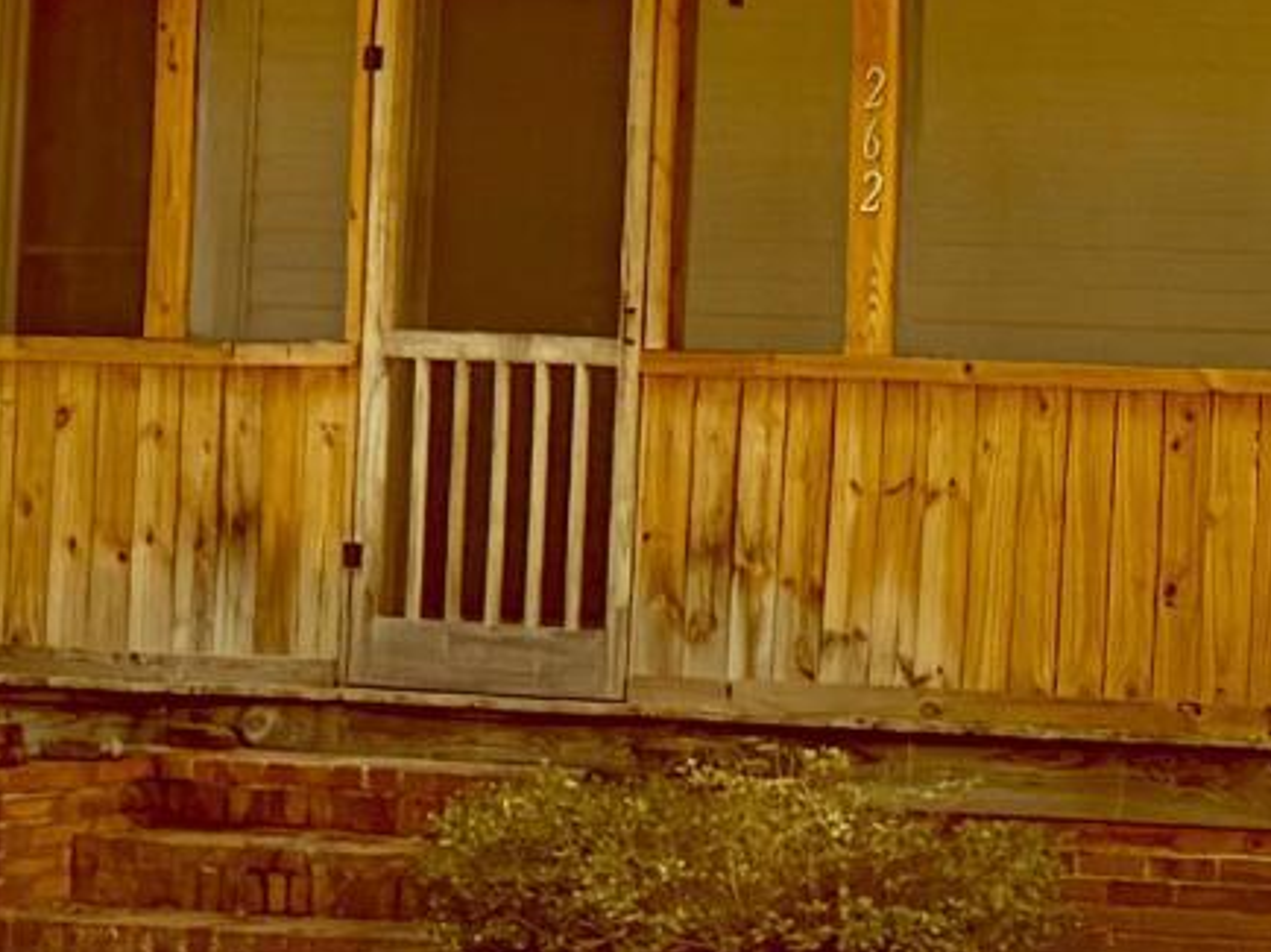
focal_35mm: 166
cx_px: 2548
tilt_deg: +3.3
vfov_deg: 8.9
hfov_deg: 10.9
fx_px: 6092
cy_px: 0
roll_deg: -1.2
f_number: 1.78
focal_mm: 6.76
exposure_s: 1/1727
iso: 100
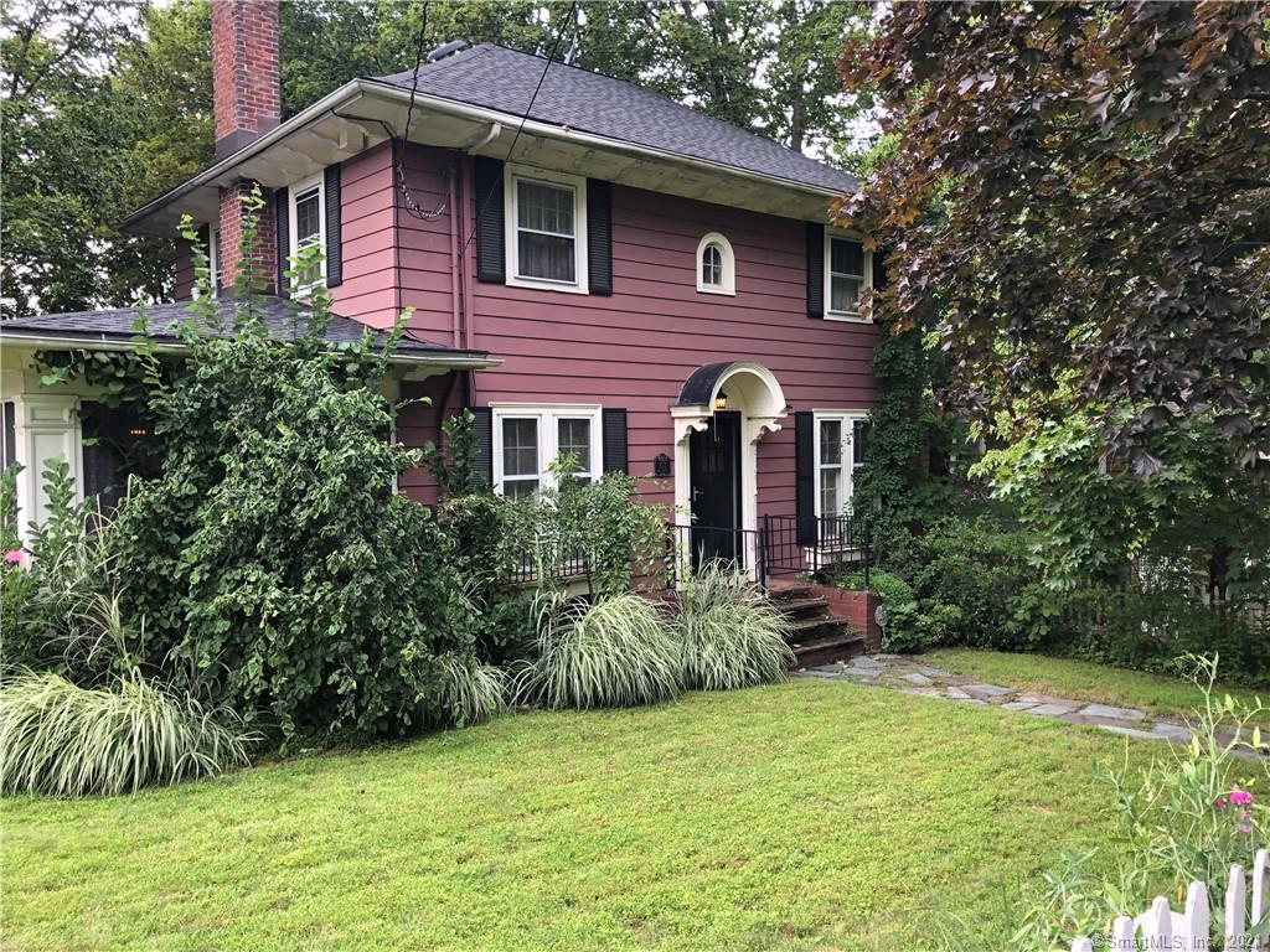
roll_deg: +0.7
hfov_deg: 63.4
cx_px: 635
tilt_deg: -3.0
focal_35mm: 28
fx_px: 1027
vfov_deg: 49.7
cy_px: 476
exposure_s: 1/120
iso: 25
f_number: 1.8
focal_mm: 3.99
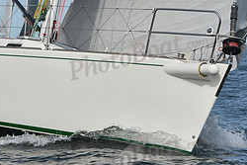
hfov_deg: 6.3
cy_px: 17
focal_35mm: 325
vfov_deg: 4.2
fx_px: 2231
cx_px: 19
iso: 320
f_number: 10
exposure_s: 1/1000
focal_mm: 140
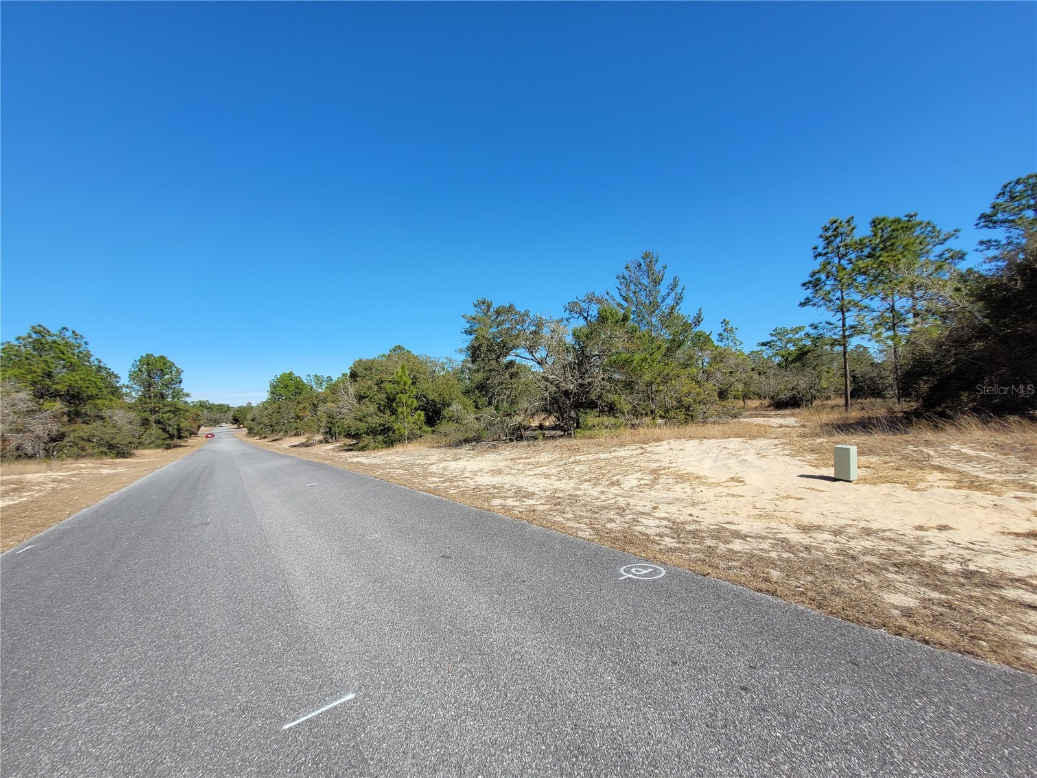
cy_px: 389
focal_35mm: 13
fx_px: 389
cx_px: 518
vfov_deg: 89.9
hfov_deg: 106.2
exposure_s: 1/1402
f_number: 2.2
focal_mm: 1.74
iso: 40
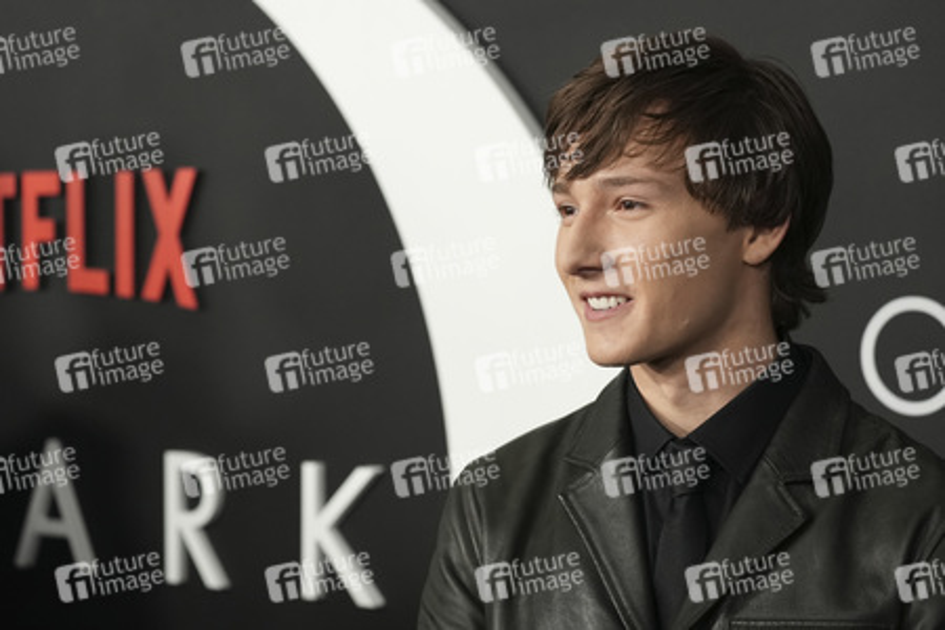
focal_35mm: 118
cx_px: 472
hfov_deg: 17.3
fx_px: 3097
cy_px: 315
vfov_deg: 11.6
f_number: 5.6
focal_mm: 118
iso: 6400
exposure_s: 1/320
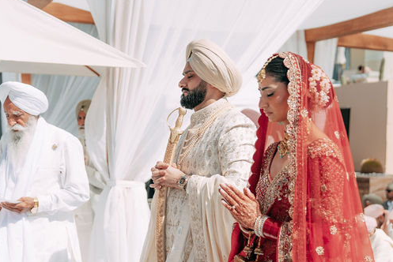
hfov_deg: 31.9
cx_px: 211
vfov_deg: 21.6
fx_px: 688
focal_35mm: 63
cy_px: 163
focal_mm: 47
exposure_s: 1/3200
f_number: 2.8
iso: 125
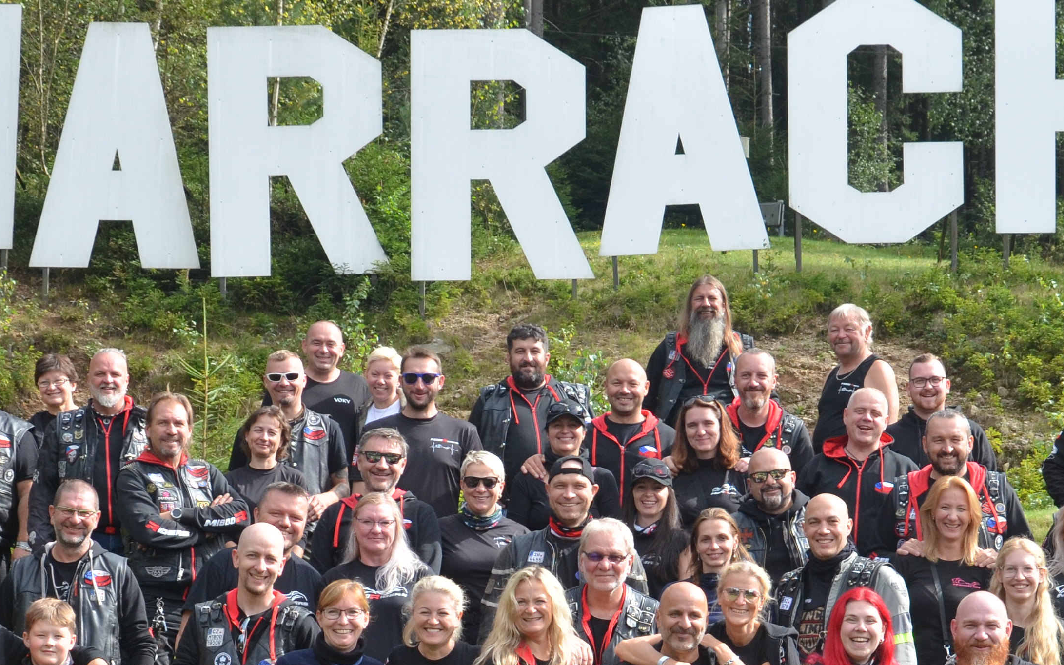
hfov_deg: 24.0
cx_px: 626
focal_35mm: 86
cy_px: 605
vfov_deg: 15.0
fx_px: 2498
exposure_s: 1/320
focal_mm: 25
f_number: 7.1
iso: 400
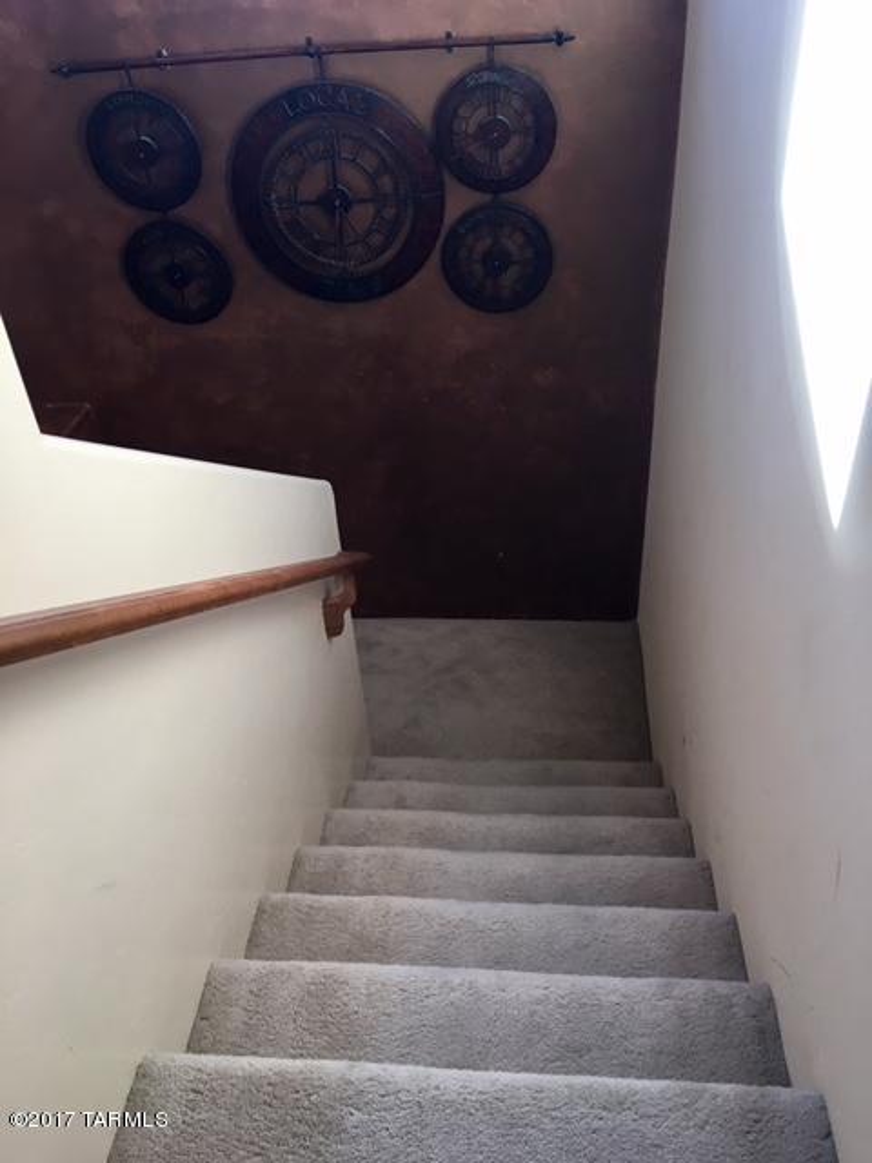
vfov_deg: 61.7
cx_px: 436
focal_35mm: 29
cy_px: 582
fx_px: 974
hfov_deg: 48.2
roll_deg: +5.4
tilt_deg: -34.6
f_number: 2.2
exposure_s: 1/40
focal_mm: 4.15
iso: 25
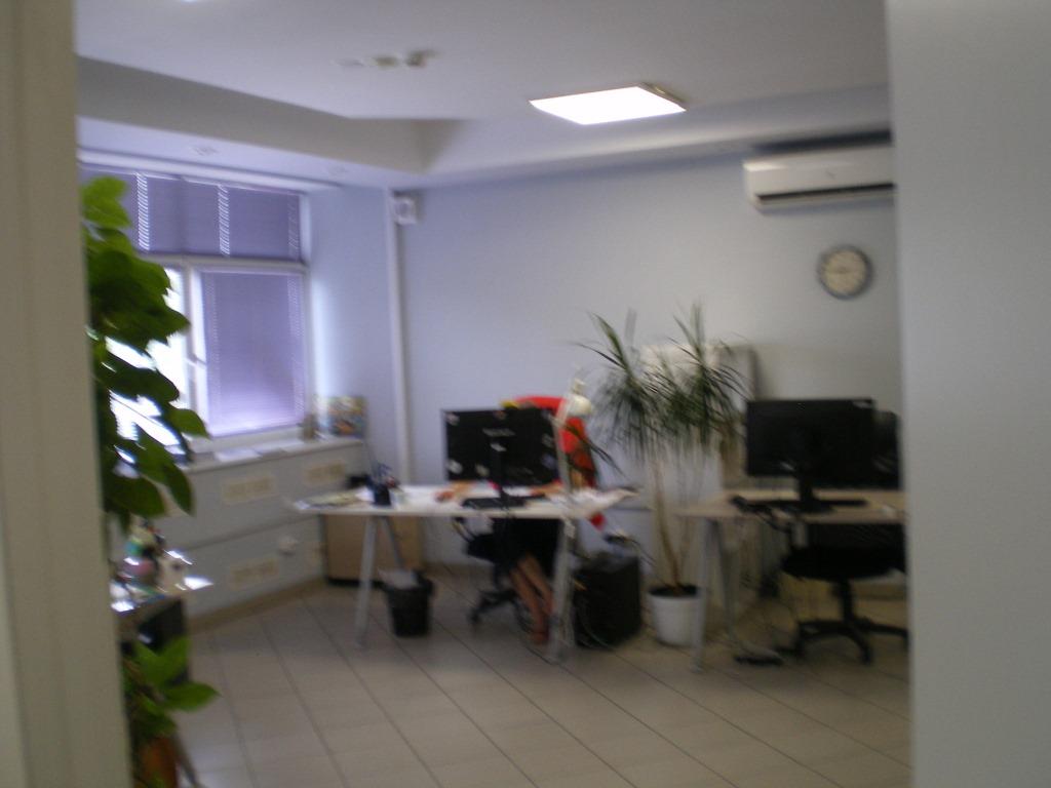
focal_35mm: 38
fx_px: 1154
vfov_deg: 37.7
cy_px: 394
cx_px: 526
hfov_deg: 49.0
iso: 160
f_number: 3.1
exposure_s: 1/30
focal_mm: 6.3
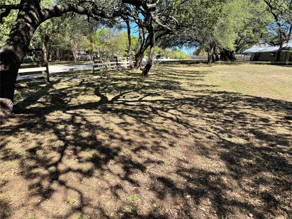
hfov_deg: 71.6
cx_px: 146
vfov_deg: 56.8
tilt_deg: -14.9
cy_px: 110
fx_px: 202
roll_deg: -1.7
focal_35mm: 24
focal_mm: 6.76
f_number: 1.78
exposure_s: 1/1560
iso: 80
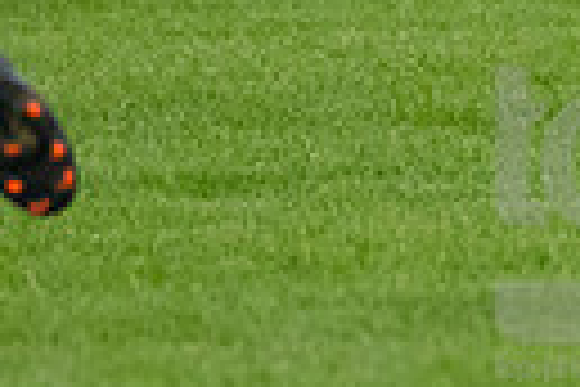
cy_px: -405
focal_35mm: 2286
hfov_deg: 0.9
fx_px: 36827
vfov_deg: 0.6
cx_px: 1268
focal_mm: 340
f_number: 5.6
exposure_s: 1/2000
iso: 3200
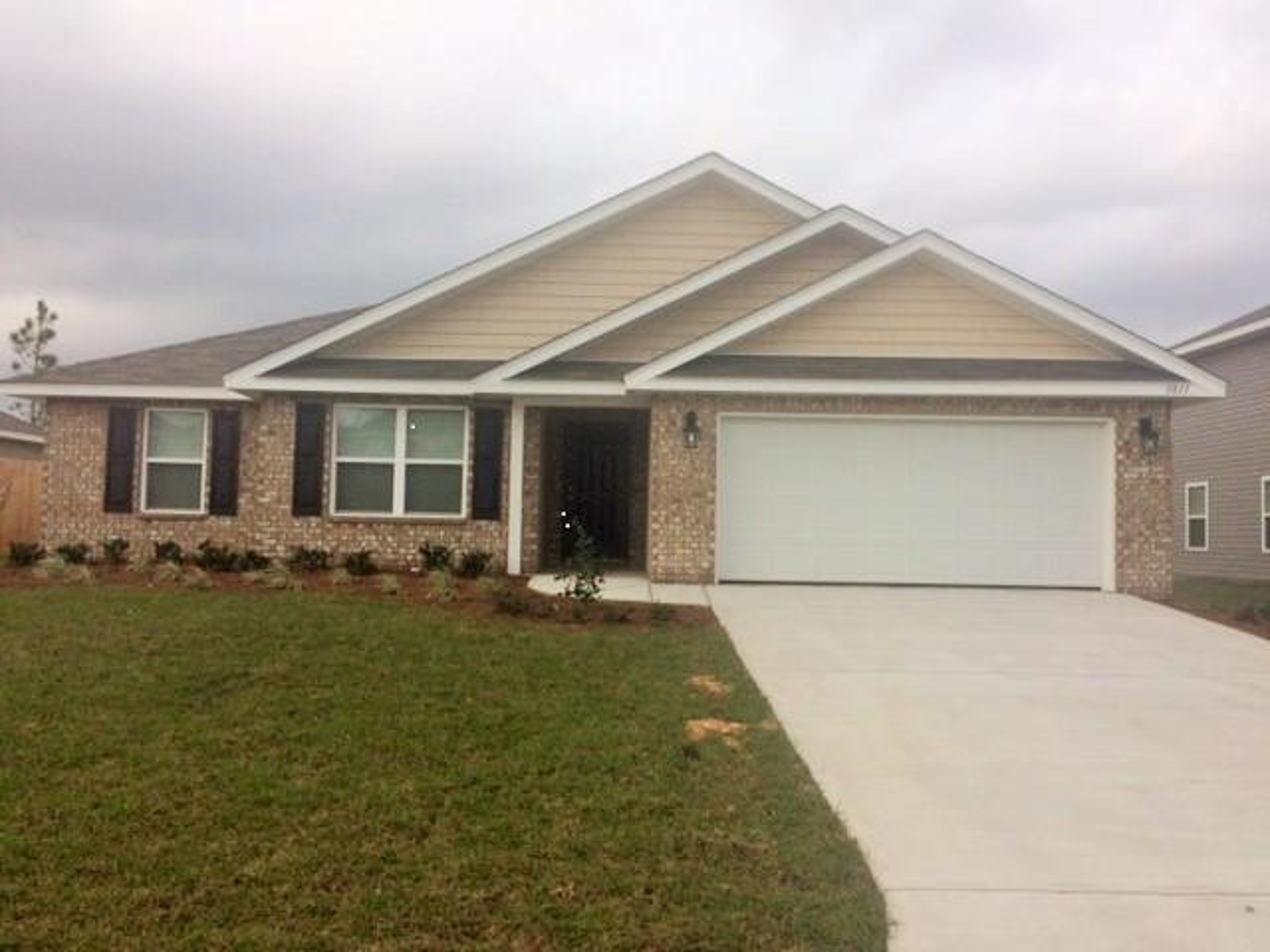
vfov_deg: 48.2
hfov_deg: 61.7
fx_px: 1064
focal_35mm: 29
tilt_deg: +2.2
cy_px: 476
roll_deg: -0.9
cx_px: 635
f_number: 2.2
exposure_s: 1/2933
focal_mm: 4.15
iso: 32
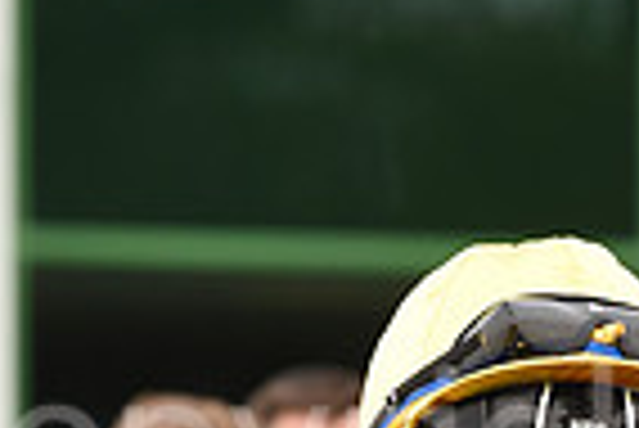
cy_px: 737
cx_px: 490
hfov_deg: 2.5
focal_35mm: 819
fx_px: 14552
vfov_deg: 1.7
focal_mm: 200
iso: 640
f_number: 5.6
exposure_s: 1/1000
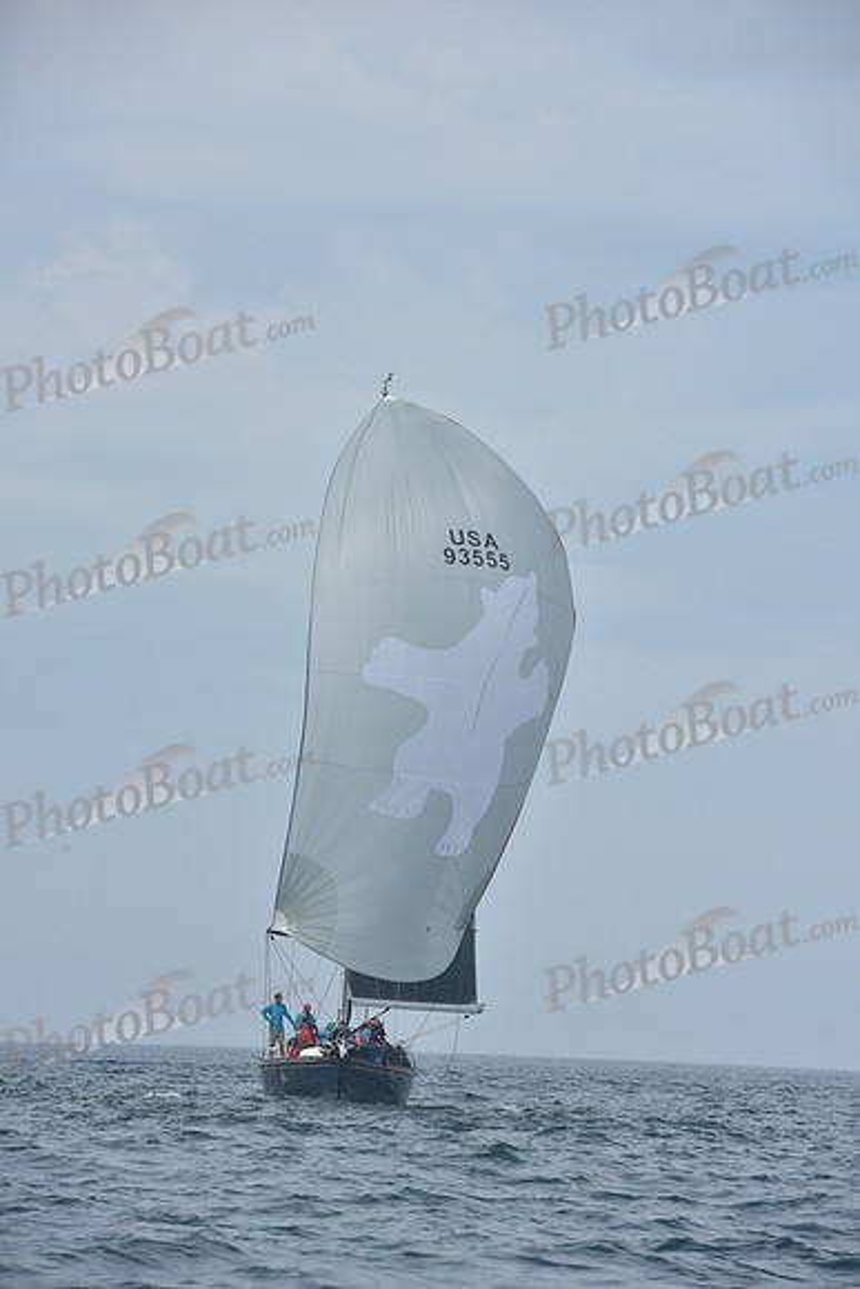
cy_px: 644
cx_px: 430
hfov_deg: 6.9
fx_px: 7162
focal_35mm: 200
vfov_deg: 10.3
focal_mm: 200
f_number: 10
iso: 250
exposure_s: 1/800
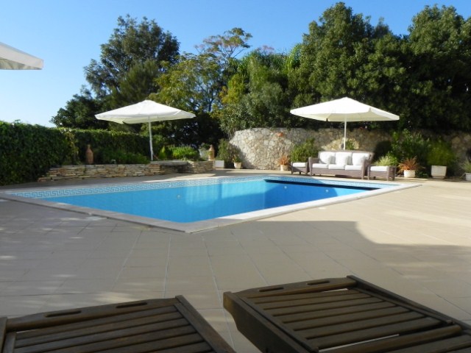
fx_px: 449
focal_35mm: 33
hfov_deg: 55.4
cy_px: 176
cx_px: 236
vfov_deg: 42.9
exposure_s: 1/344
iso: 160
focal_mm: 5.9
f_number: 7.1
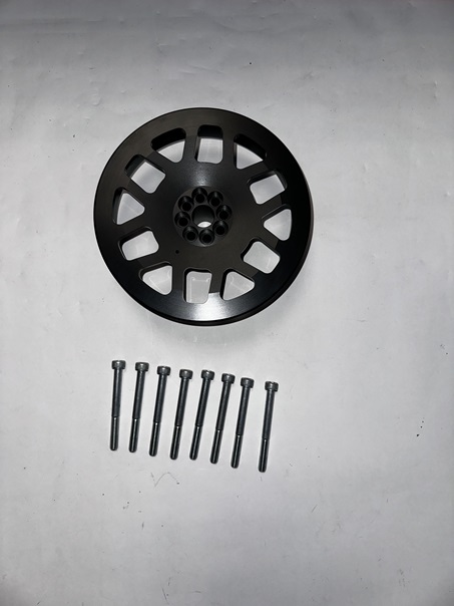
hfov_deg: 56.8
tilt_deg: -85.2
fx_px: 420
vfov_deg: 71.6
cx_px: 227
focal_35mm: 24
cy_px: 303
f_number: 1.78
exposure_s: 1/235
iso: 50
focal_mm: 6.86
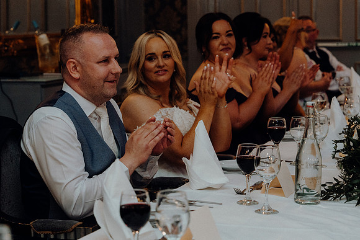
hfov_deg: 22.6
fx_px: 900
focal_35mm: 90
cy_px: 120
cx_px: 180
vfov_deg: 15.2
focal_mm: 60
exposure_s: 1/160
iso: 2500
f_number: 3.5
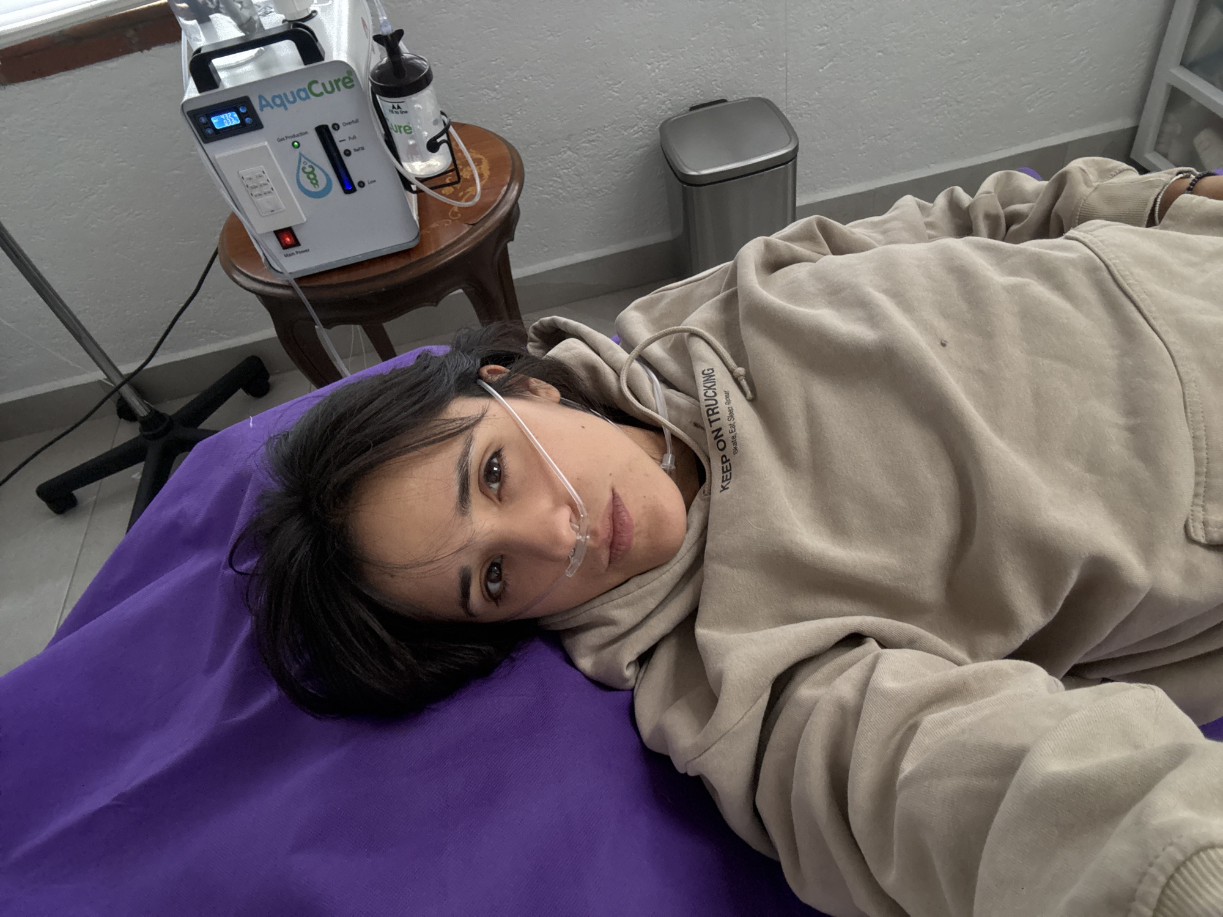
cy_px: 458
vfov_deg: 58.9
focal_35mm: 23
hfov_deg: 73.9
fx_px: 813
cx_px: 612
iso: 200
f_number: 1.9
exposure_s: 1/60
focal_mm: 2.69
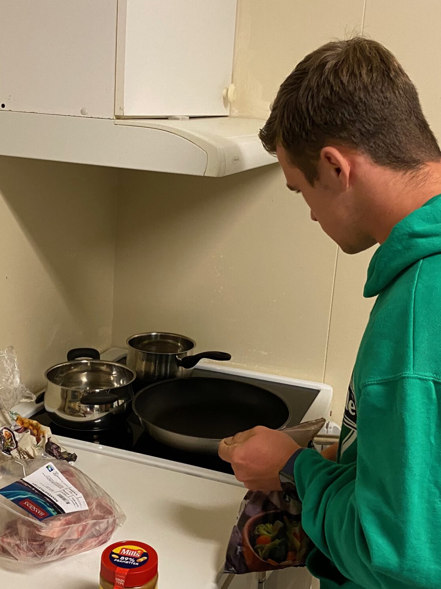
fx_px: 764
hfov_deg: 32.1
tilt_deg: -14.6
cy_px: 317
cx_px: 177
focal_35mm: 45
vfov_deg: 42.0
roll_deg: -3.4
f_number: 1.8
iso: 200
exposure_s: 1/50
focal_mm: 4.25
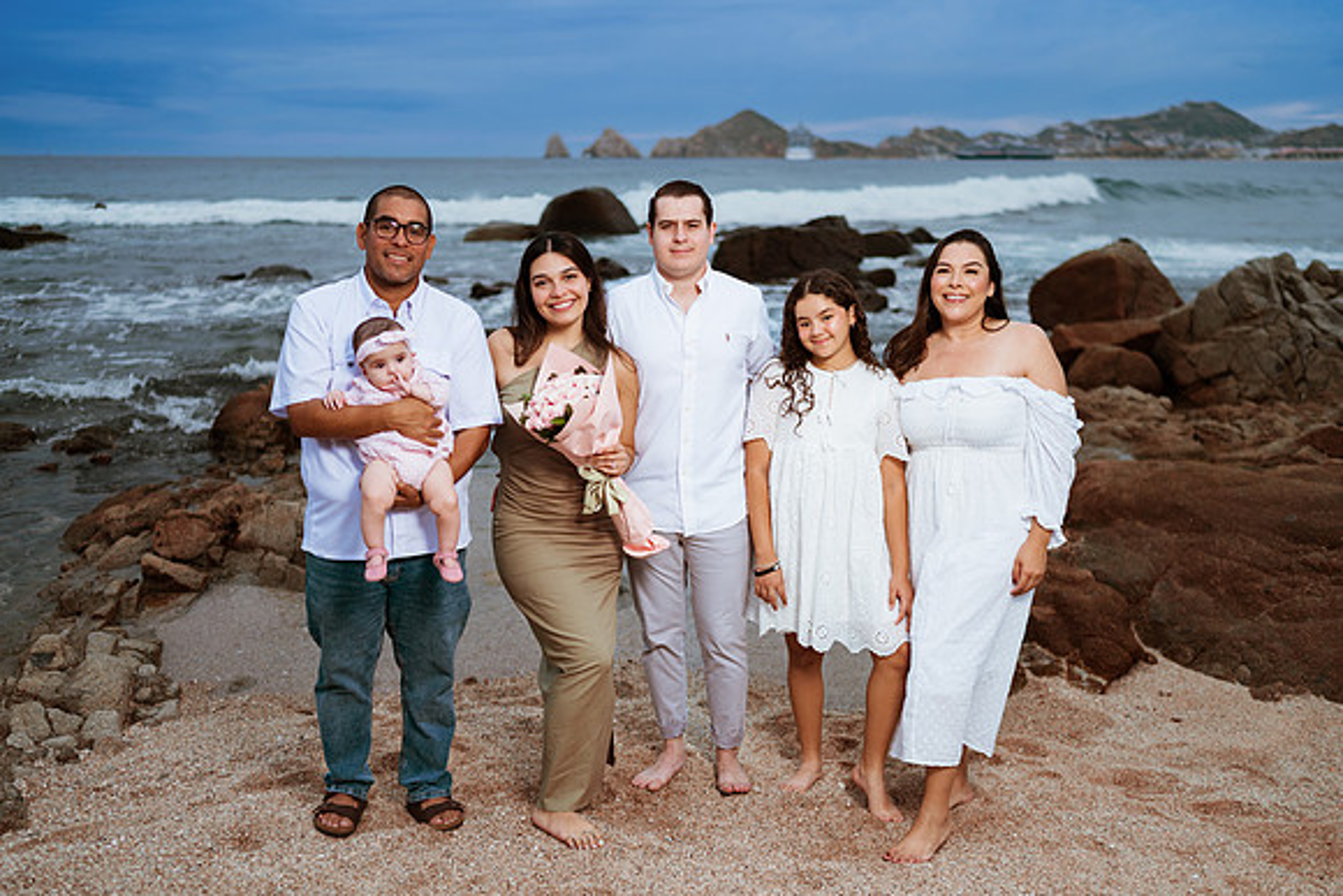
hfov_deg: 54.4
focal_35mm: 35
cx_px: 672
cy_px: 448
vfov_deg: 37.9
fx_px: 1306
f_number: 1.8
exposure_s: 1/640
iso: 100
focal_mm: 35
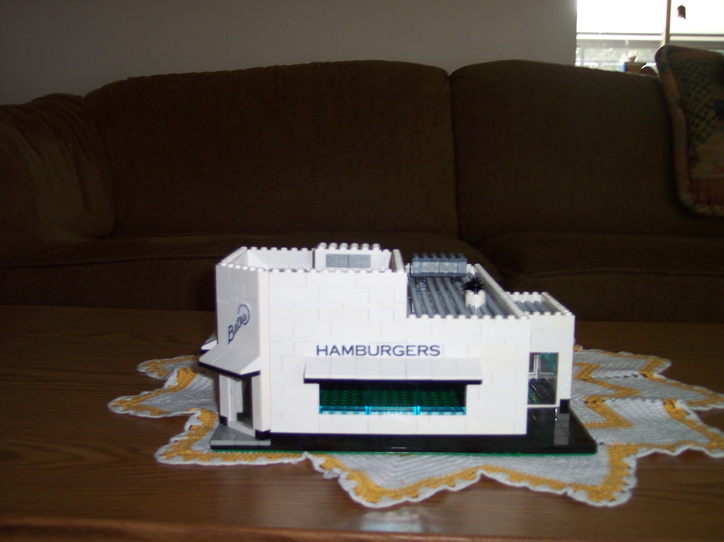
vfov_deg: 37.7
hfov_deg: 49.0
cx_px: 362
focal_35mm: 38
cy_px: 271
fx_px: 794
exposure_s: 1/30
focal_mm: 8
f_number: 2.8
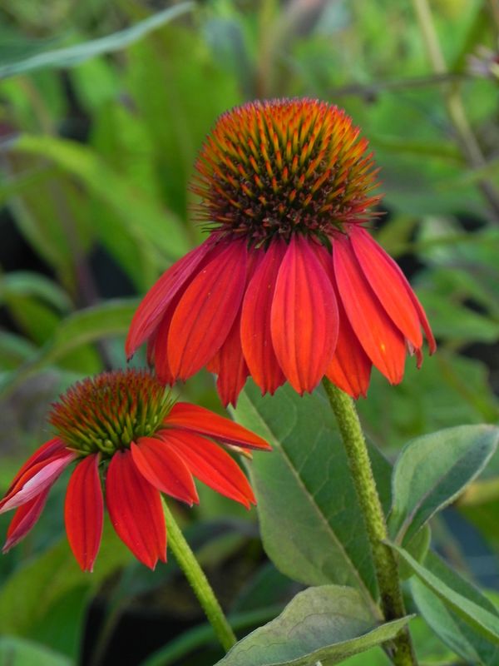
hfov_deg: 7.0
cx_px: 250
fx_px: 4075
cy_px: 333
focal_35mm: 212
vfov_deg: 9.3
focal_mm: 37.7
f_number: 5
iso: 160
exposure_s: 1/50
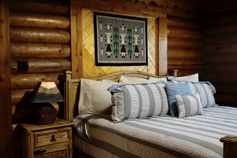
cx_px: 118
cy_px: 79
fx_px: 270
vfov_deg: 32.6
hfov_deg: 47.4
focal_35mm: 41
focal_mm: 27
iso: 2000
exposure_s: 1/60
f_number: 2.8
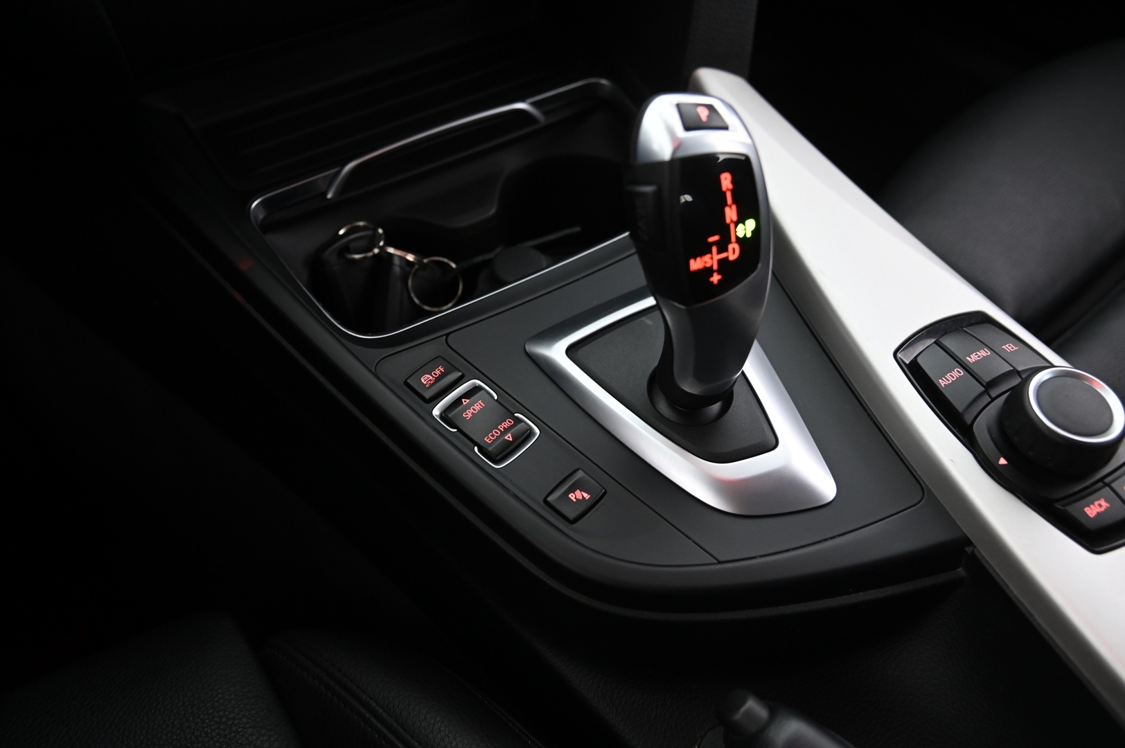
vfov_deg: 42.3
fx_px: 968
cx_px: 562
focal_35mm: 31
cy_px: 374
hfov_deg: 60.3
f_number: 4
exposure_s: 1/13
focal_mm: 31
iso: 2000
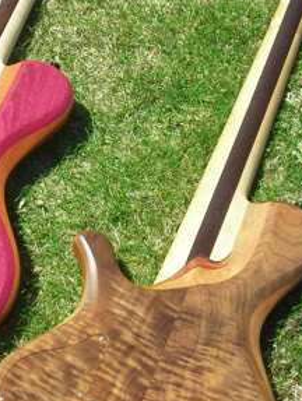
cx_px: 45
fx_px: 1265
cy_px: 119
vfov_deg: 18.0
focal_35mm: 109
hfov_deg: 13.5
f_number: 6.9
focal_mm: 7.8
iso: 50
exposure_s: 1/110
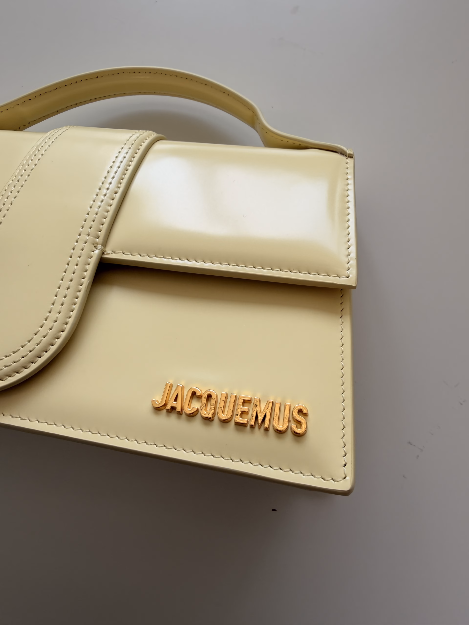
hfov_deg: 56.8
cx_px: 234
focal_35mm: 24
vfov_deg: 71.6
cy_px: 312
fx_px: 434
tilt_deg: -75.4
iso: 32
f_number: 2.2
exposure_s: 1/100
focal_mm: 2.22
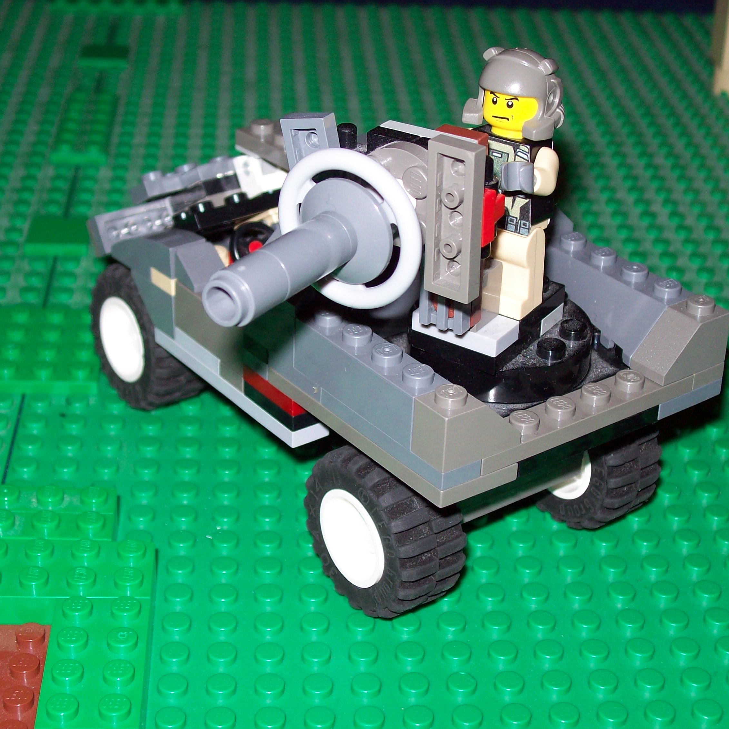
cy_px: 361
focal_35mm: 67
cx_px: 364
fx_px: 1596
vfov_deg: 25.7
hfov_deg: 25.7
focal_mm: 9.4
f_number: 3.4
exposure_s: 1/84.5
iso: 80
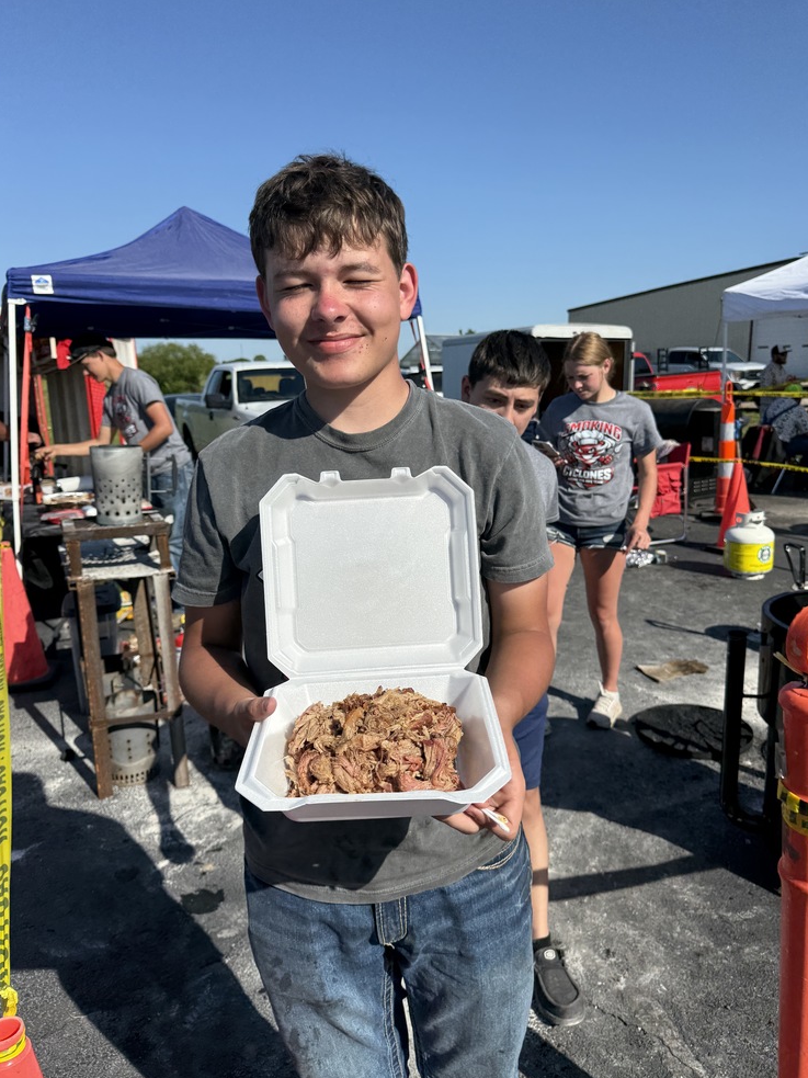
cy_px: 522
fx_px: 778
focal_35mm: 25
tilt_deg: -11.4
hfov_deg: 54.9
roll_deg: -0.3
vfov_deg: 69.4
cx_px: 416
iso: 80
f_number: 1.78
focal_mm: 6.76
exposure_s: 1/6711
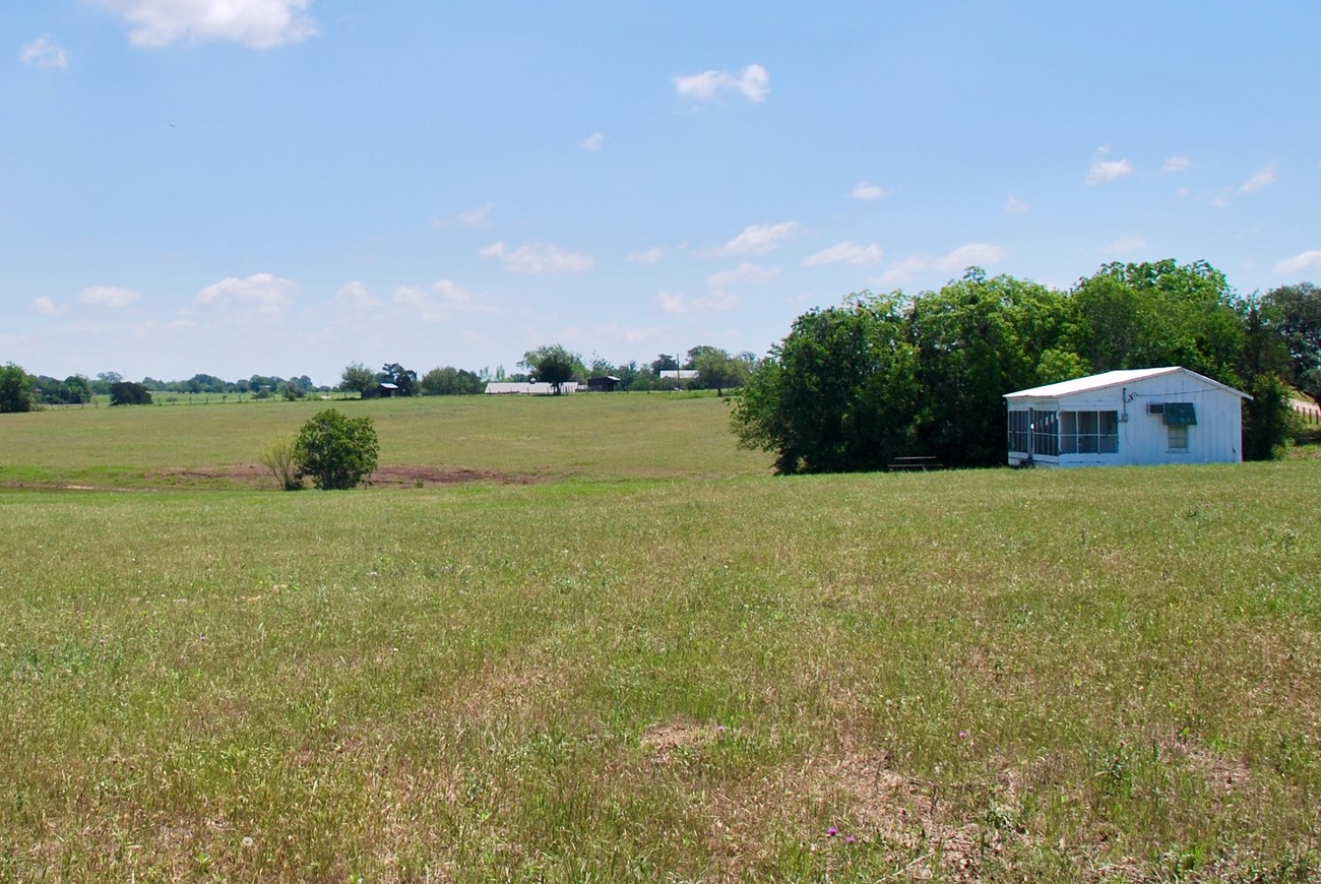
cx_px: 323
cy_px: 257
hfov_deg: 35.4
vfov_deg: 24.5
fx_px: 2020
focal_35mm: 55
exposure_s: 1/250
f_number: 8
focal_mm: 22
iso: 100
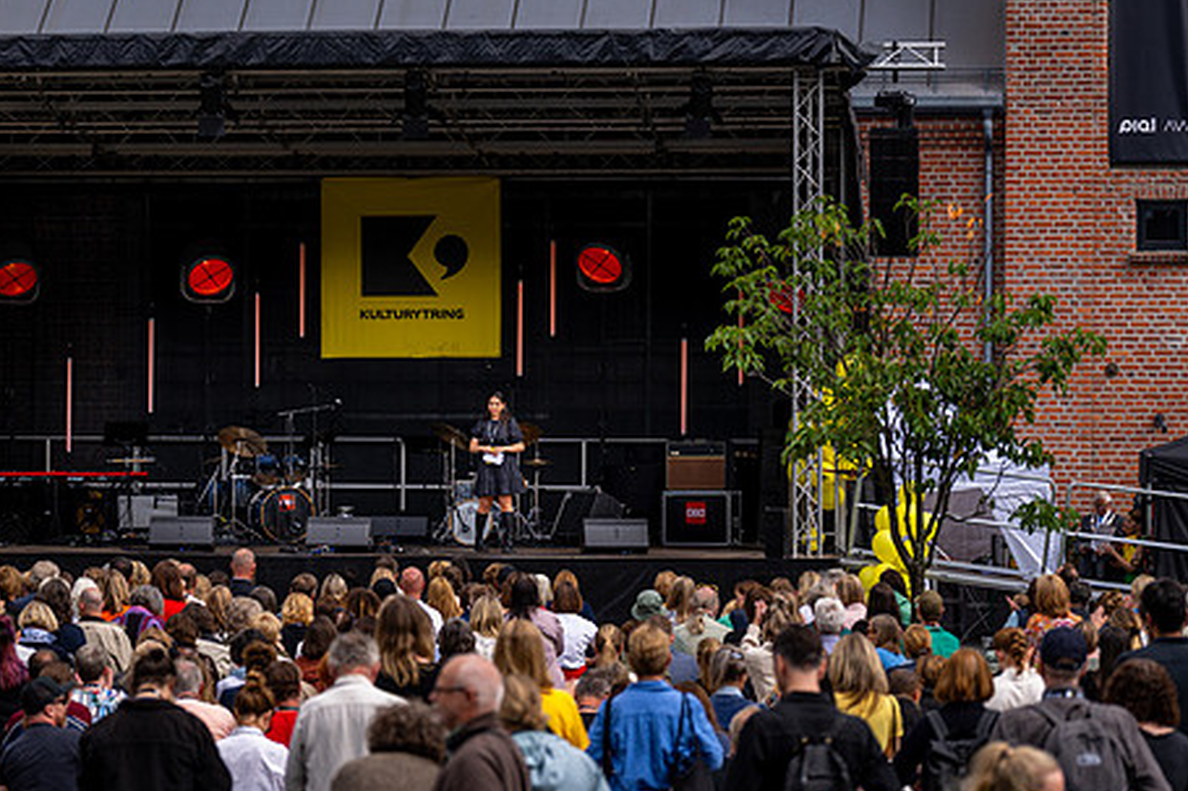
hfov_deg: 16.4
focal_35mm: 125
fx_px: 4123
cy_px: 429
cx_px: 433
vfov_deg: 11.0
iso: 100
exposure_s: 1/1250
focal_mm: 98
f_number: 2.8
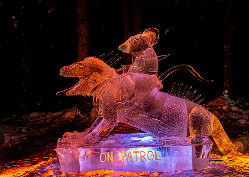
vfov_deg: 29.5
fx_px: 337
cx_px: 144
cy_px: 101
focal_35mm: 48
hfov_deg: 40.5
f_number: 10
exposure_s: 1/2
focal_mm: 28
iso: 500
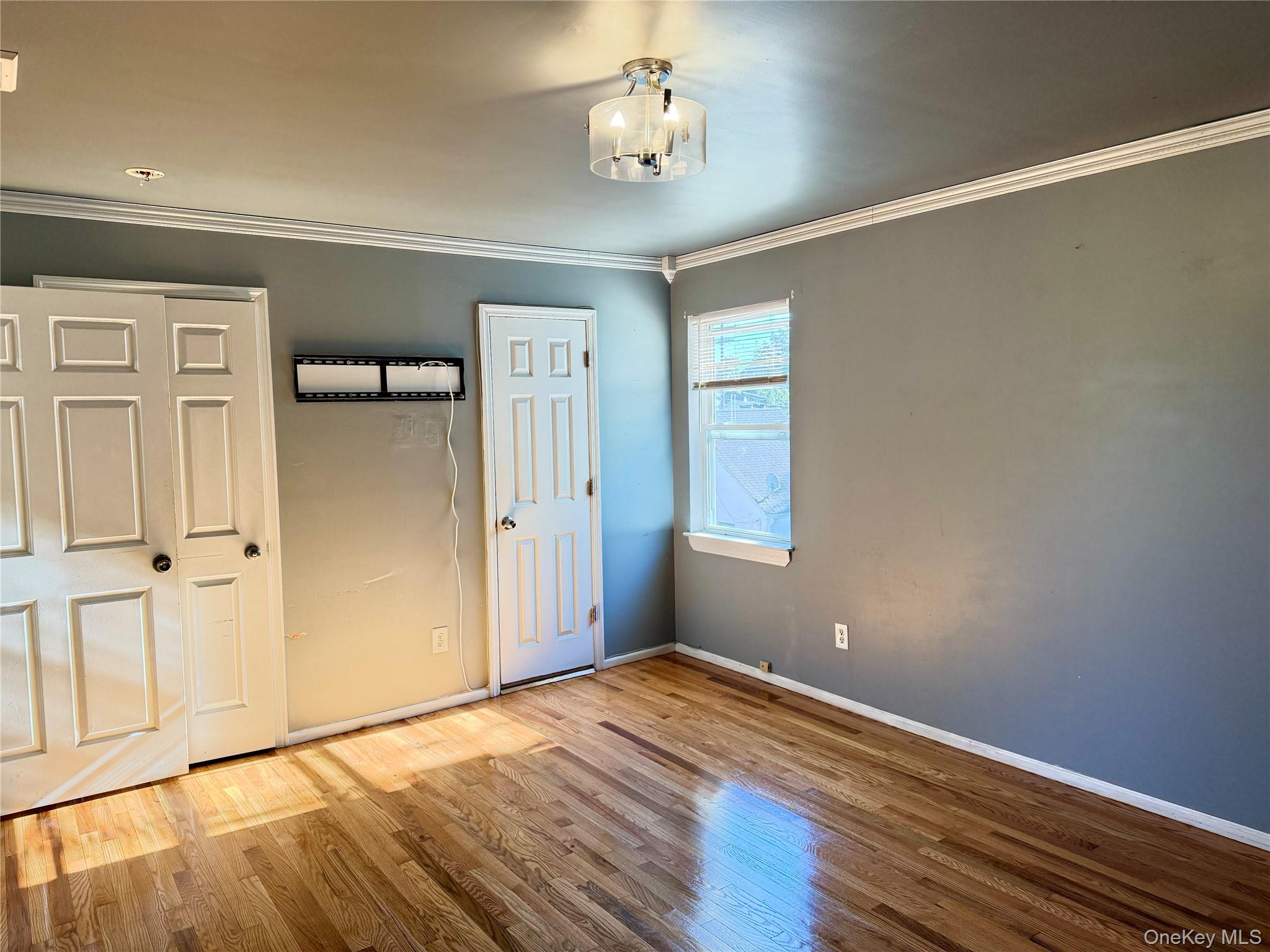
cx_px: 635
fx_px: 881
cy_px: 476
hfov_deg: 71.6
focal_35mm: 24
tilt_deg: -3.2
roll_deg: +1.1
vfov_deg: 56.8
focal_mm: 6.76
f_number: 1.78
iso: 160
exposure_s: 1/235
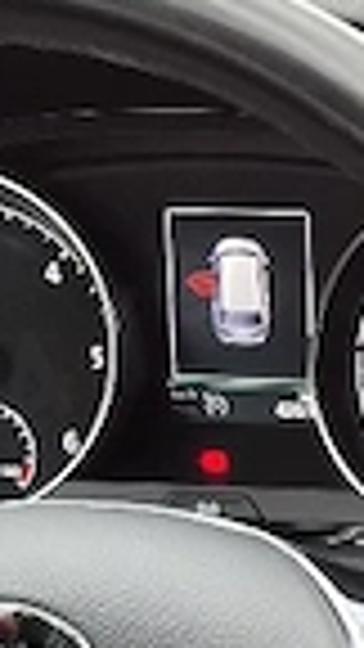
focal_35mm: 139
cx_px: 813
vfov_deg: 13.4
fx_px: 2385
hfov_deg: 8.2
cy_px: 1269
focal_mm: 5.4
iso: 40
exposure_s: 1/54.1
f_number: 1.8
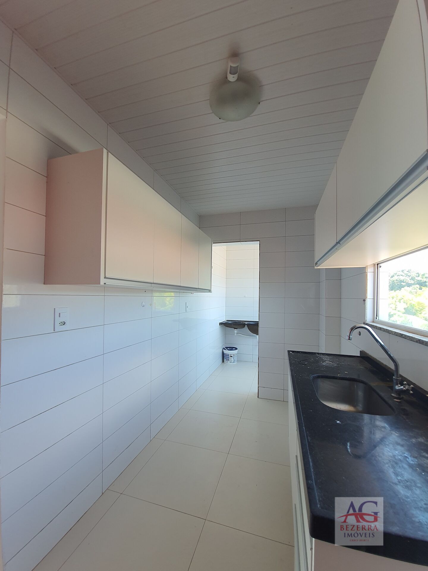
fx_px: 214
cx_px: 214
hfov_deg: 89.9
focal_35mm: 13
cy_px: 286
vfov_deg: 106.2
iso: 64
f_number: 2.2
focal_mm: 1.74
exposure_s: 1/60
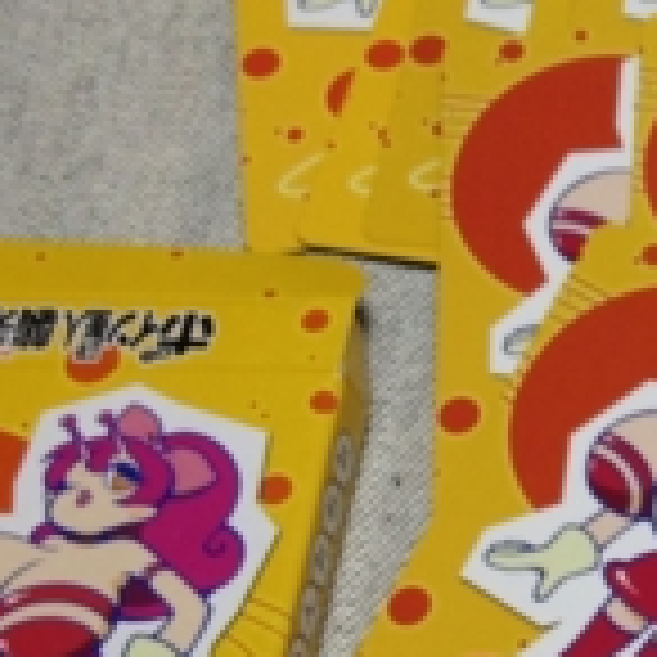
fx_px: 2920
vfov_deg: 12.8
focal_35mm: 136
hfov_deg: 11.8
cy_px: 382
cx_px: 1184
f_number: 2.4
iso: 50
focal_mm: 4.28
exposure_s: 1/24
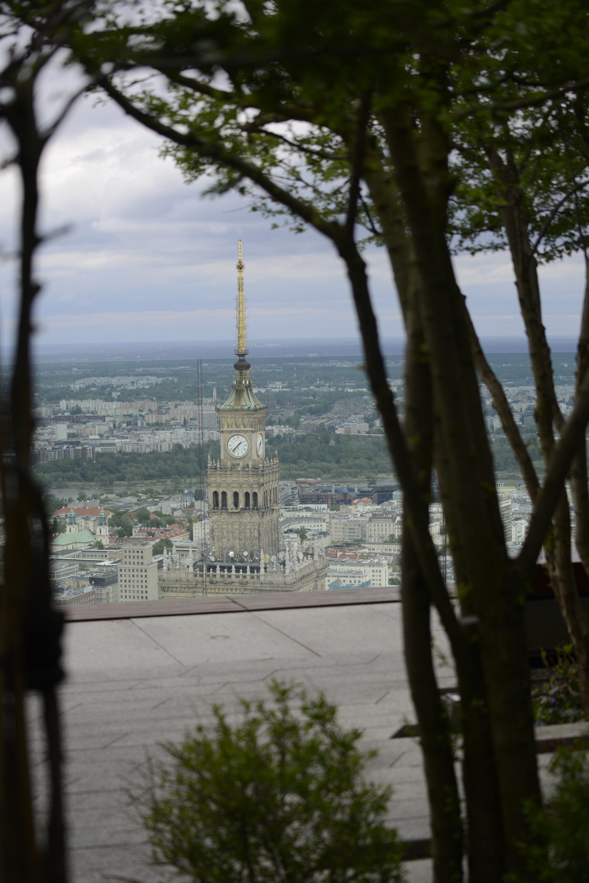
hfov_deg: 19.5
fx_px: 1716
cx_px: 294
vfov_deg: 28.8
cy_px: 442
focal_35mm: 70
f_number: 4
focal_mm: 70
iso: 220
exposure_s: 1/1600
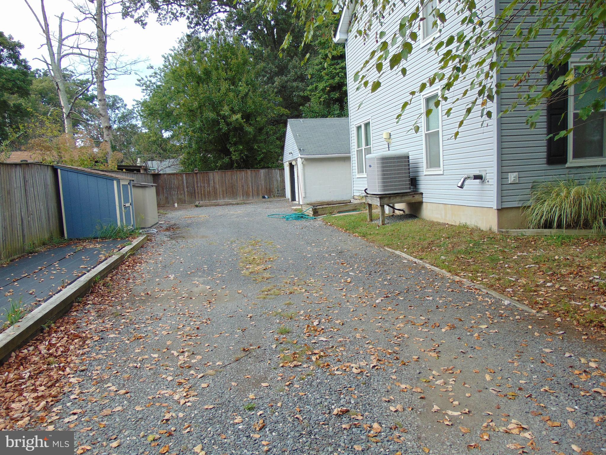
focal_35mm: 25
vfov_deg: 54.9
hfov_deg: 69.4
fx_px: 438
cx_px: 303
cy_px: 228
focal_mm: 4.5
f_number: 3
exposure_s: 1/500
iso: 80
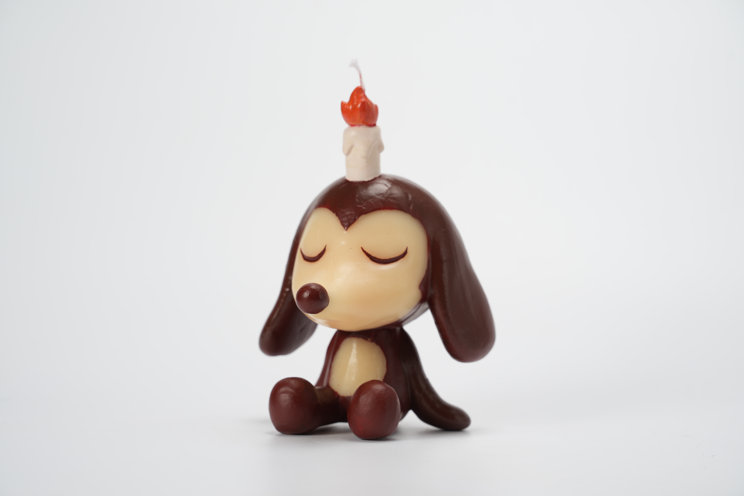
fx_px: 1550
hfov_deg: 27.0
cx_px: 372
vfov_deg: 18.2
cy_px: 248
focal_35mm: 75
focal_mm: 75
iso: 100
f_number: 8
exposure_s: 1/60
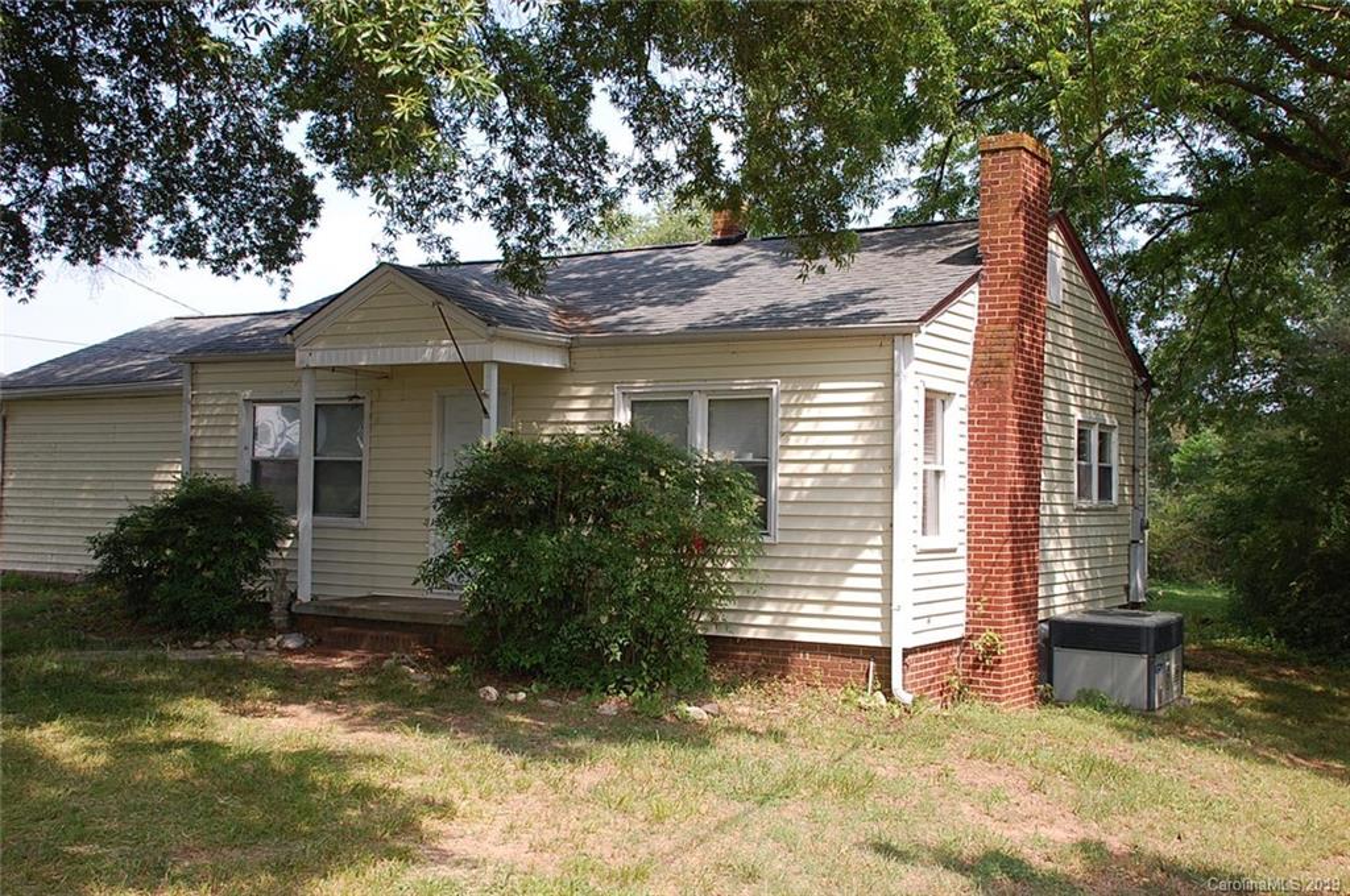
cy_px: 448
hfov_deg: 49.6
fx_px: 1461
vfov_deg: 34.1
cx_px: 675
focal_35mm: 39
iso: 200
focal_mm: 26
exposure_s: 1/200
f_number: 7.1
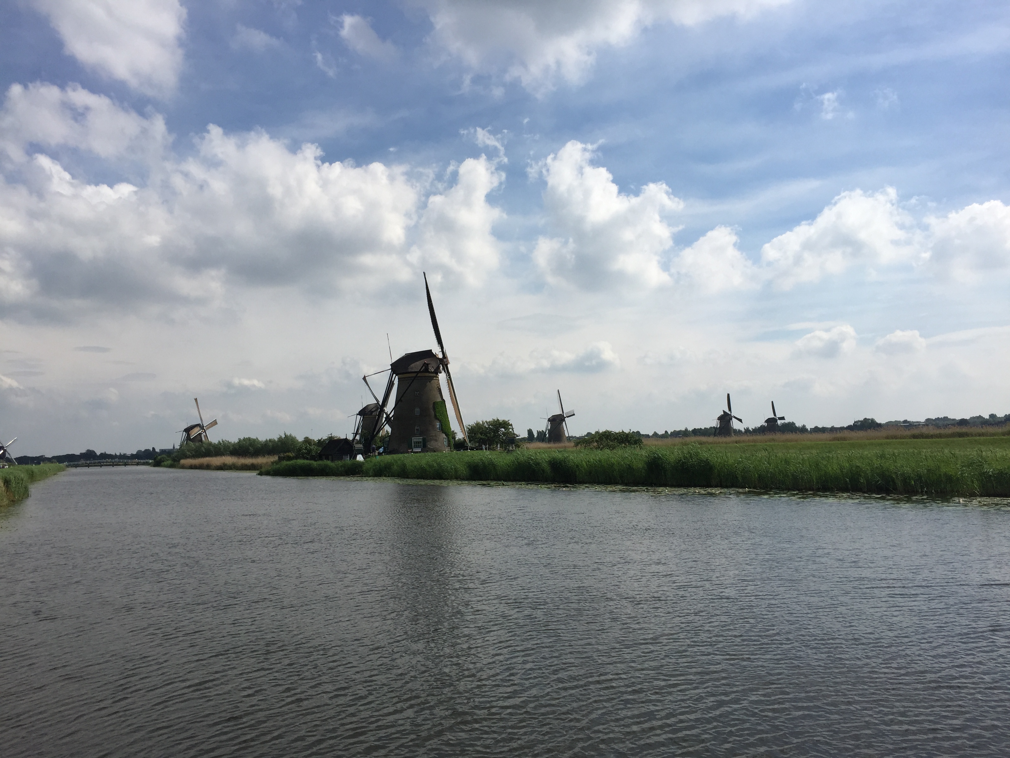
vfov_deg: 48.2
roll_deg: +1.5
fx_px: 846
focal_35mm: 29
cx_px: 505
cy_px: 379
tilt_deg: +5.6
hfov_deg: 61.7
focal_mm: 4.15
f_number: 2.2
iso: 32
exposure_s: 1/4405
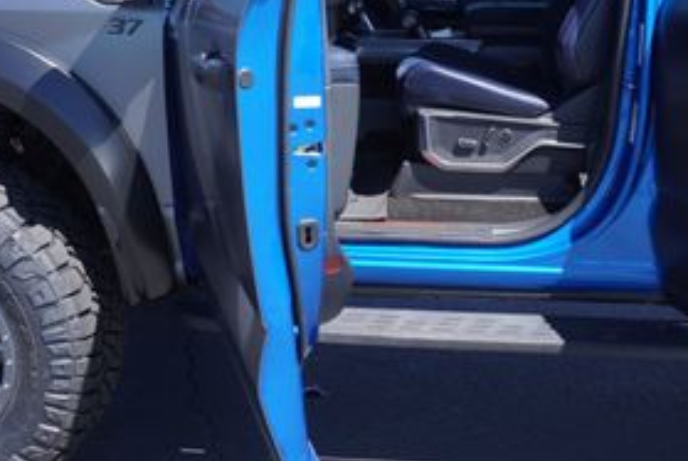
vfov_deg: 24.5
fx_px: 1053
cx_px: 399
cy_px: 123
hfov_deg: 36.1
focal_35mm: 55
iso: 100
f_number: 6.3
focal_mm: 16
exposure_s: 1/160
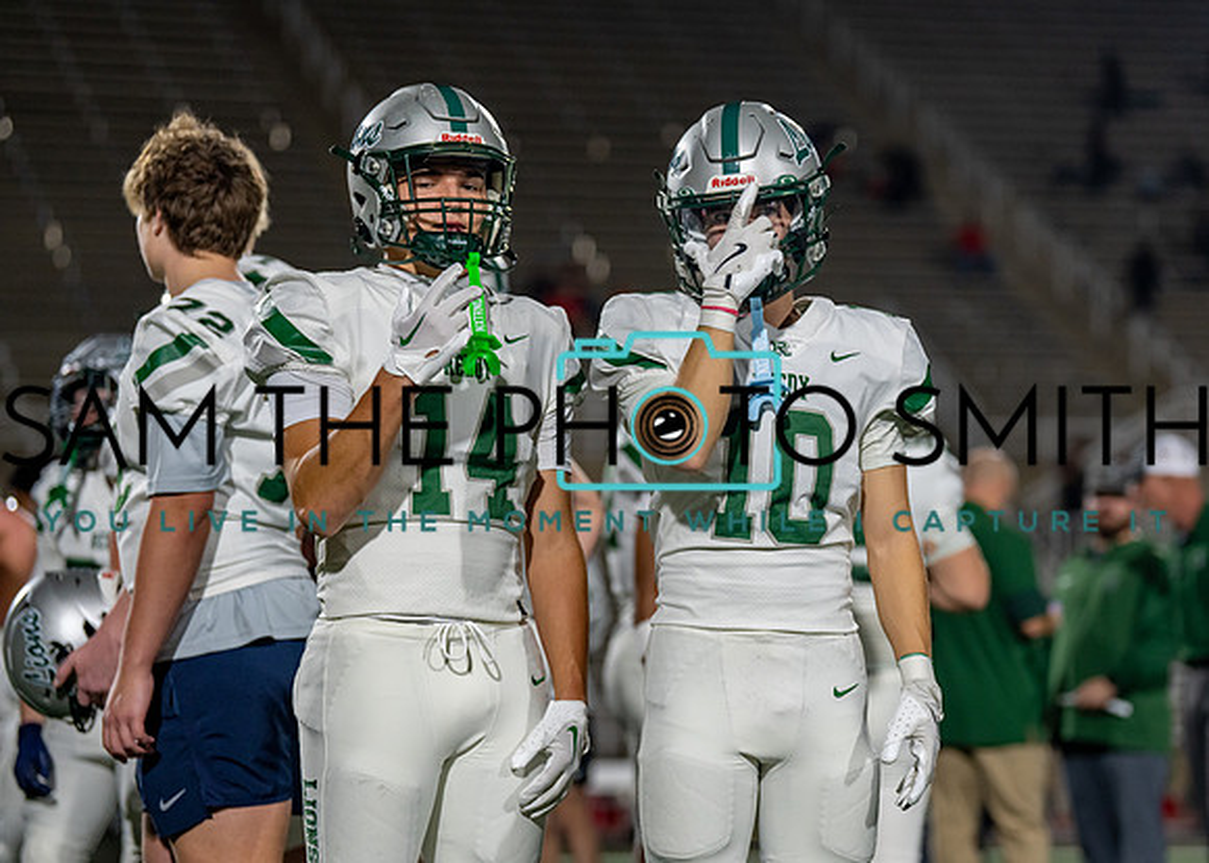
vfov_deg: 10.9
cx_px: 710
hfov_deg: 15.2
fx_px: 4540
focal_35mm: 132
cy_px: 446
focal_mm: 115
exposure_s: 1/1000
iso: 1600
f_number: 2.8
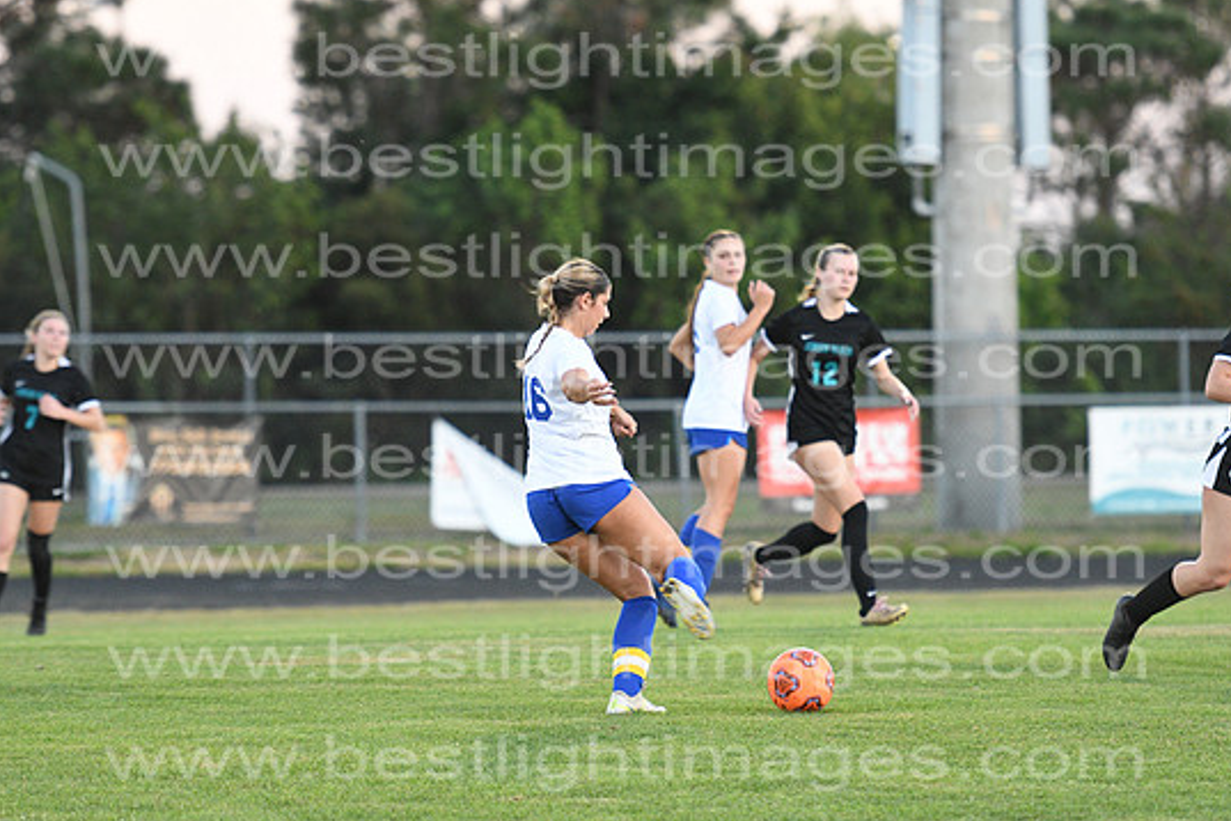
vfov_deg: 4.8
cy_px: 412
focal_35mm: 284
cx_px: 626
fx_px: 9695
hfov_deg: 7.3
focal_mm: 175
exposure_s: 1/800
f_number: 2.8
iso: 2200
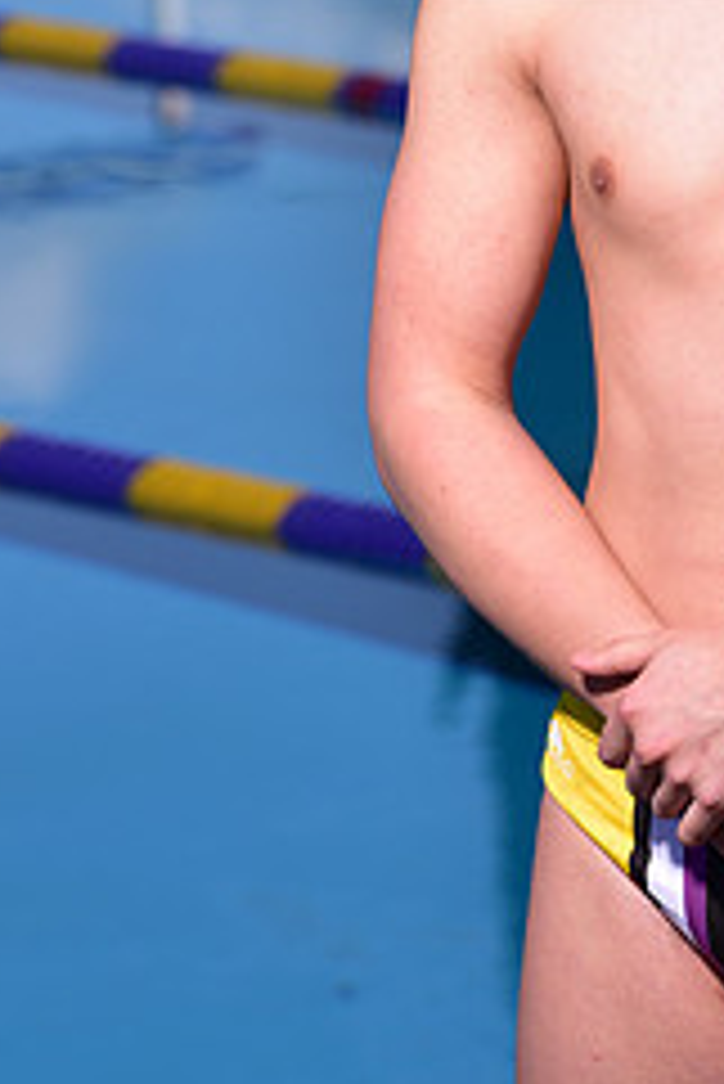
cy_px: -153
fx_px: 9789
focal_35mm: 325
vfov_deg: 6.3
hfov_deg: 4.2
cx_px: 834
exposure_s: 1/250
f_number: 7.1
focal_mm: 135
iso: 80
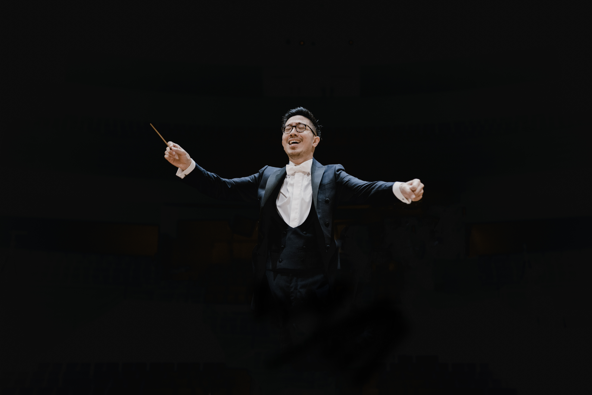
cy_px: 198
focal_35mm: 40
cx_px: 296
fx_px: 658
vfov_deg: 33.4
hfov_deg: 48.5
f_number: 1.6
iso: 2500
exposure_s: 1/640
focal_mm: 40
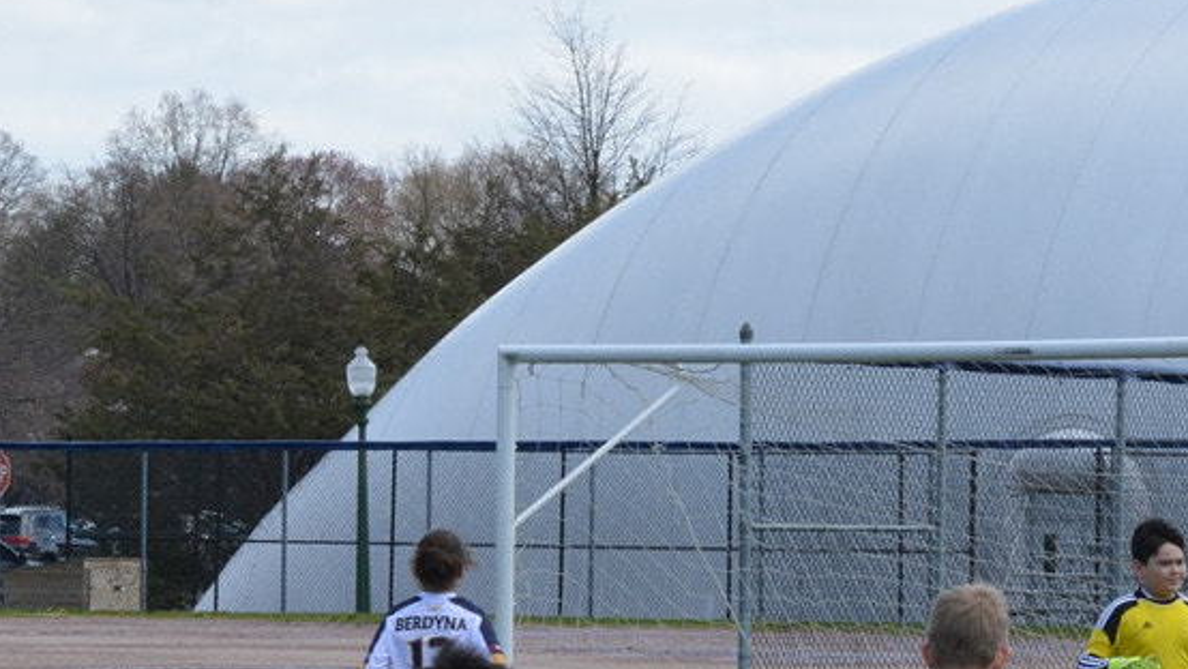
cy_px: 891
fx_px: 8098
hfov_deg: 8.4
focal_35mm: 257
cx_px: 819
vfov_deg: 4.7
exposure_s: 1/125
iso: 640
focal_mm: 85
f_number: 22
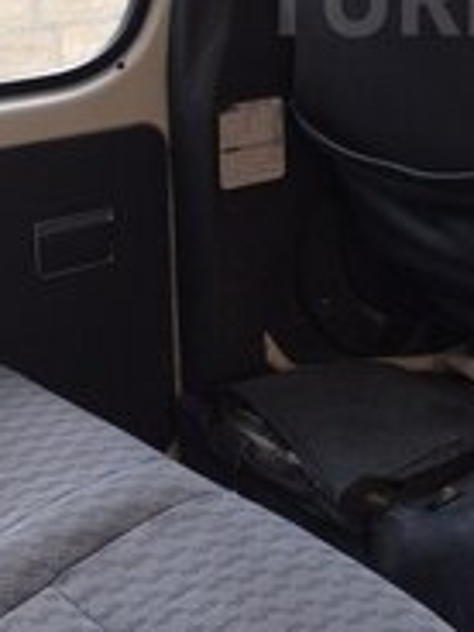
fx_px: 1424
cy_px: -3
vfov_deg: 23.9
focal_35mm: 78
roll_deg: -1.3
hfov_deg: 18.2
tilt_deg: -8.1
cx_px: 522
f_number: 2.2
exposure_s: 1/100
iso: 50
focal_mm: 4.15
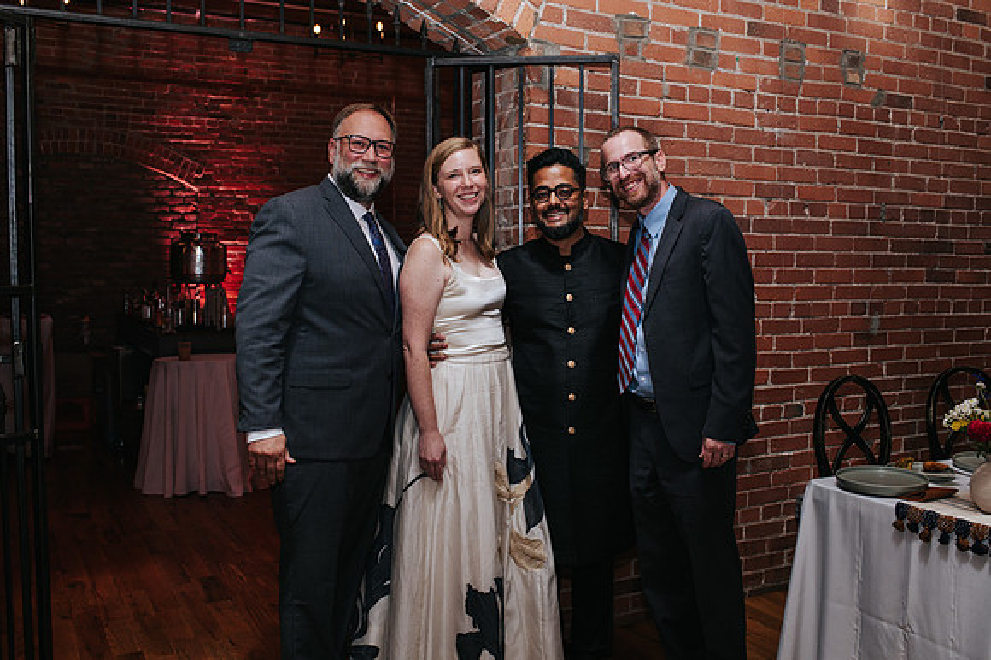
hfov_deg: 54.0
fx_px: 972
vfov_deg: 37.5
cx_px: 496
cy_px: 330
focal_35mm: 35
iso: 800
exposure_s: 1/200
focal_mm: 35
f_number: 4
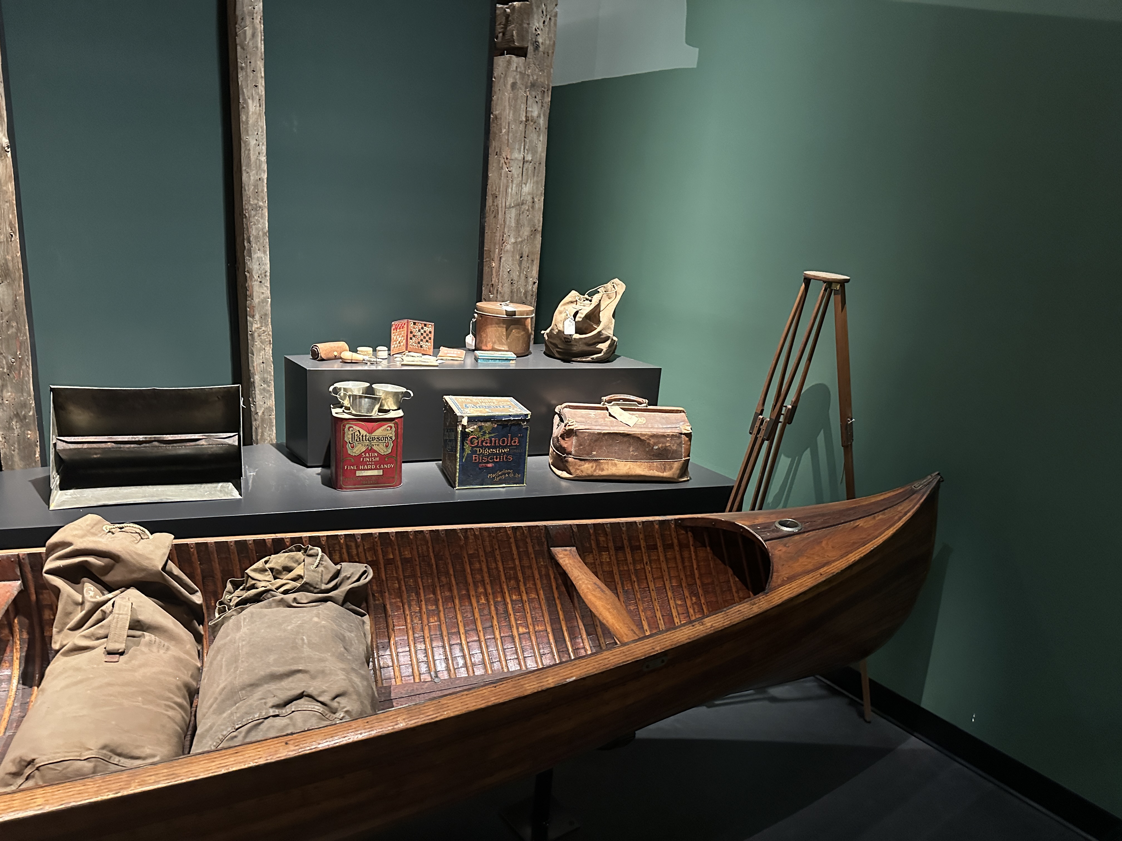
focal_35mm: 24
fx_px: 778
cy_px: 420
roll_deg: -4.3
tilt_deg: -14.9
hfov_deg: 71.6
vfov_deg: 56.8
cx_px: 561
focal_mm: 6.86
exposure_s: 1/30
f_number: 1.78
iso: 800
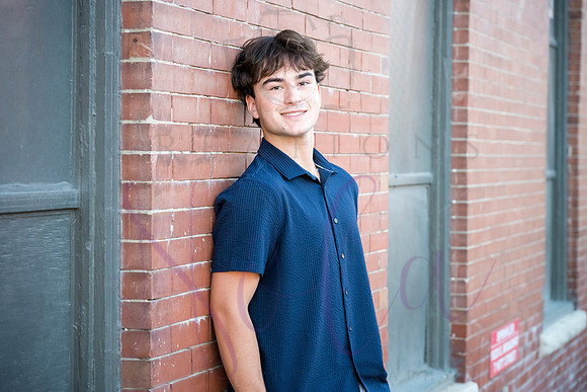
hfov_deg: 25.1
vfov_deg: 16.9
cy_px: 189
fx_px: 1317
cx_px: 295
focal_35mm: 81
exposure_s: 1/640
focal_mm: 77
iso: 1600
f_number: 4
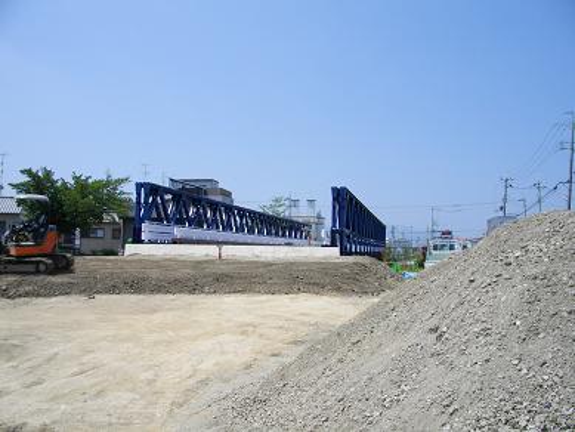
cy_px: 216
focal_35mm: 32
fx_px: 532
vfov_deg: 44.2
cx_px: 288
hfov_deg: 56.8
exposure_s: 1/500
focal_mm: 5.7
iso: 100
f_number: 5.5
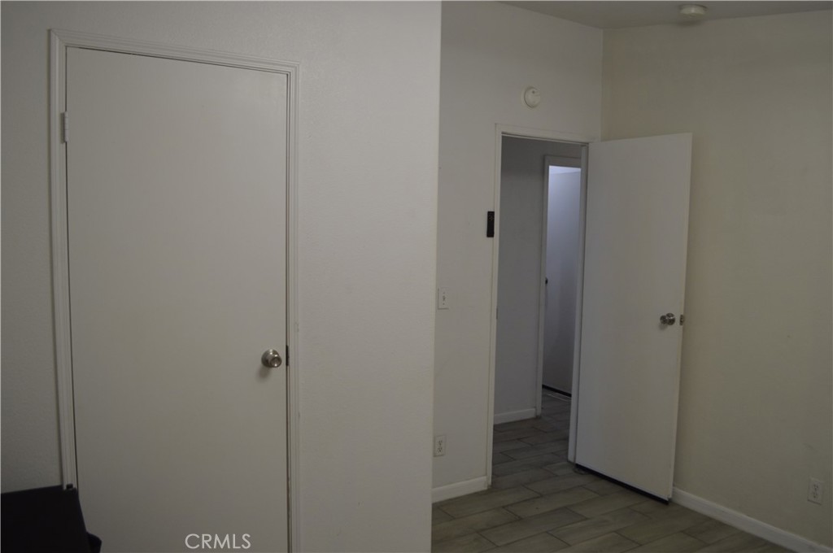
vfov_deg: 47.8
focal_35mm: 27
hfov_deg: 67.4
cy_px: 276
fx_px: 624
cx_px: 416
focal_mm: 18
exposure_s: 1/50
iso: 400
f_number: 3.5
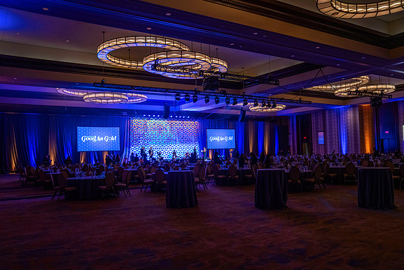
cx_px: 202
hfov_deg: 61.9
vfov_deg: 43.6
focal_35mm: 30
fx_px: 337
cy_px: 135
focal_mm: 30
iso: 2500
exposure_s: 1/160
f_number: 2.8
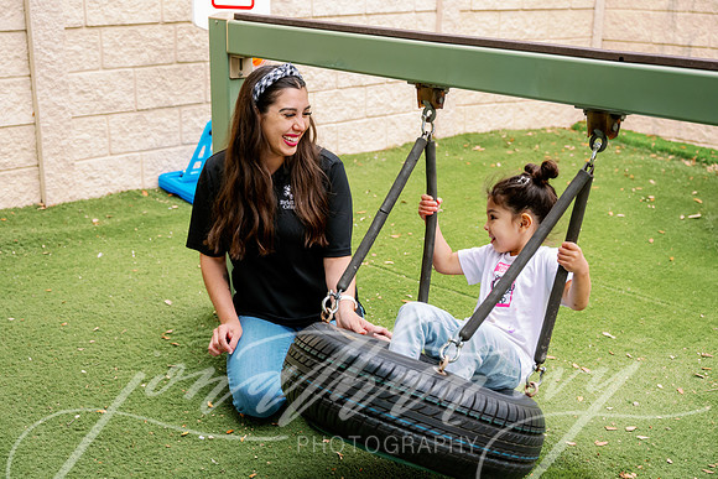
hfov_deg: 41.9
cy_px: 240
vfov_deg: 28.7
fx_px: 938
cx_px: 359
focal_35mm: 47
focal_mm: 47
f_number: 4
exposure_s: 1/640
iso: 1000
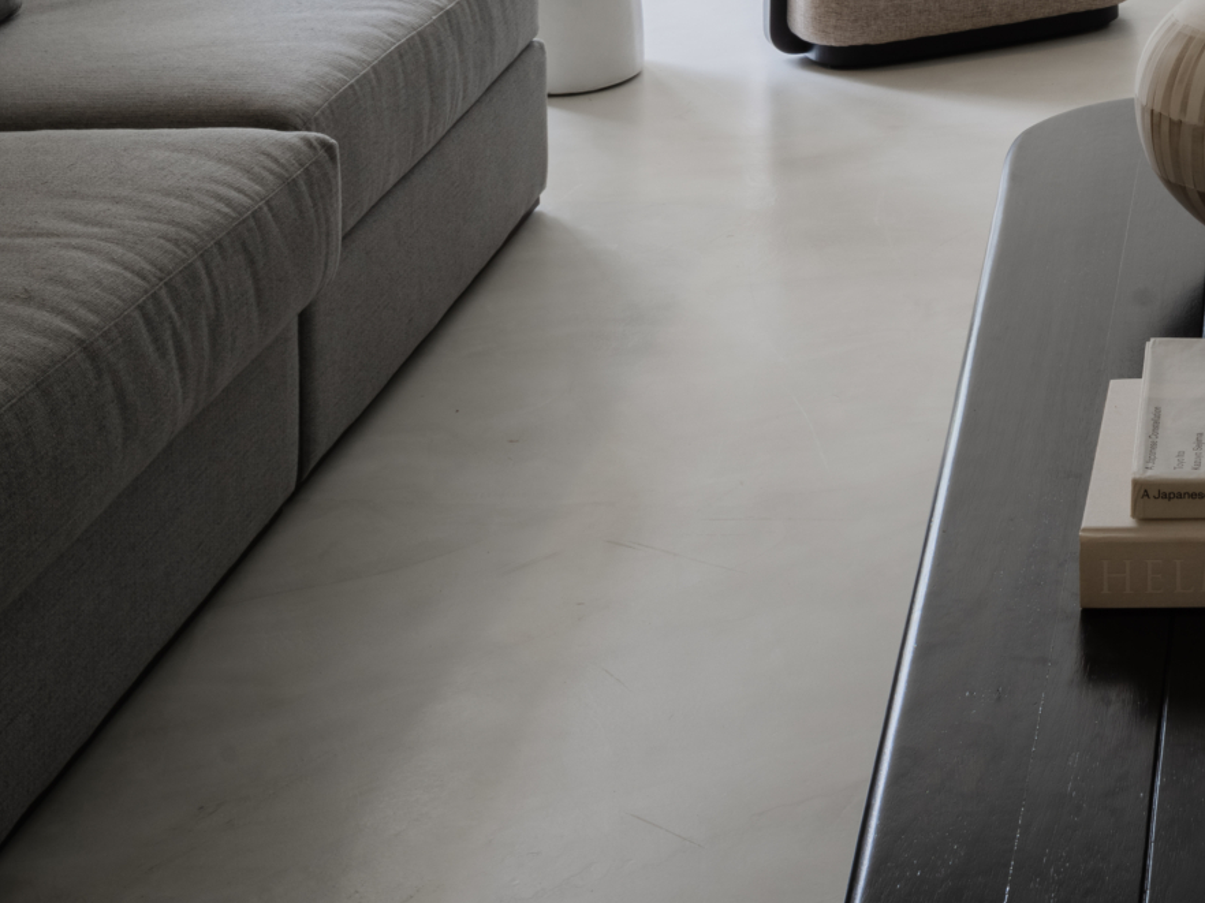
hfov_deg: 26.7
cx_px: 1318
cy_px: -132
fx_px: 2332
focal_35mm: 67
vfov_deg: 20.7
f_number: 16
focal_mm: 24
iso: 250
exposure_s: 1/4
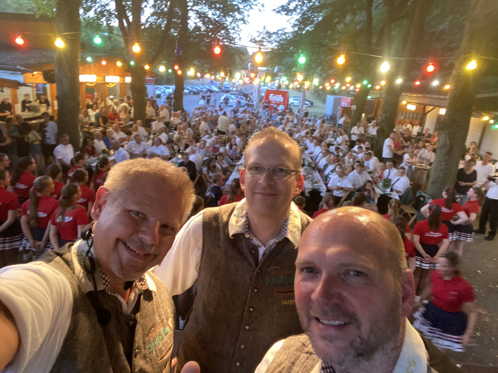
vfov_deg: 58.9
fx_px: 331
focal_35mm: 23
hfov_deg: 73.9
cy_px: 186
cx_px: 249
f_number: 2.2
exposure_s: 1/25
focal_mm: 2.71
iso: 640
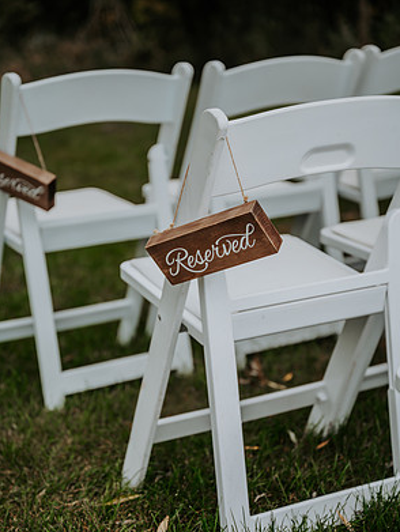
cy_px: 305
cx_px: 201
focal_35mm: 74
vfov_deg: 26.3
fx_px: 1138
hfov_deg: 19.9
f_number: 2.8
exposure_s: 1/1000
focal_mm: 67
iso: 200
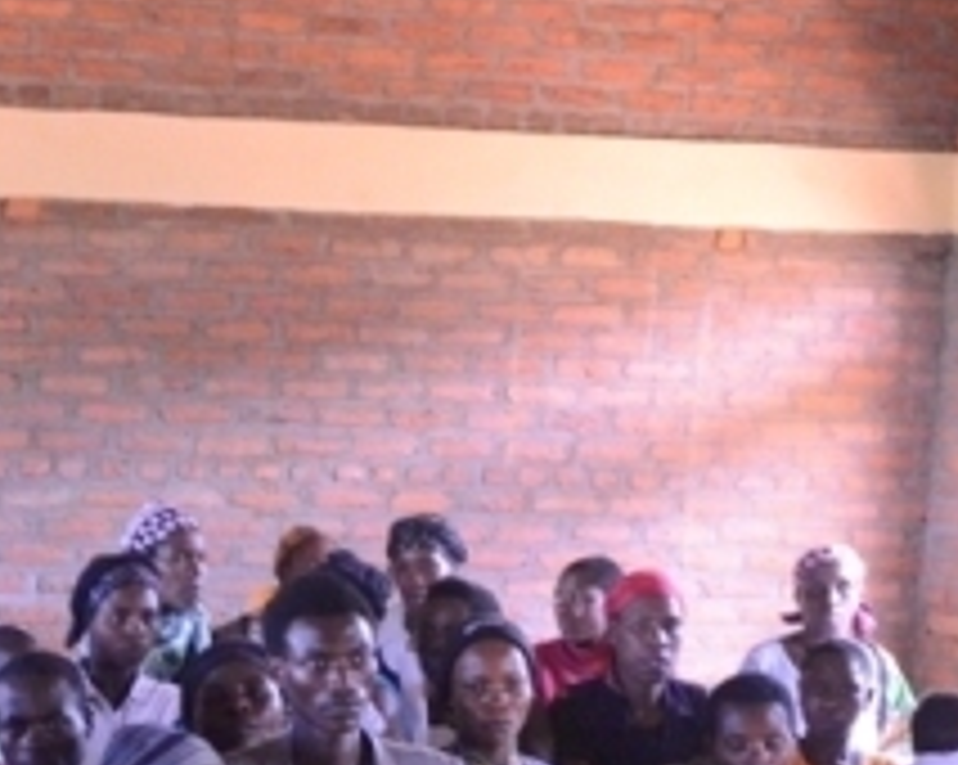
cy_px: 832
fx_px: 2691
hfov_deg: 19.7
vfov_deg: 15.7
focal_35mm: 95
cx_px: 49
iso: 6400
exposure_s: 1/100
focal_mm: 24
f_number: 5.6
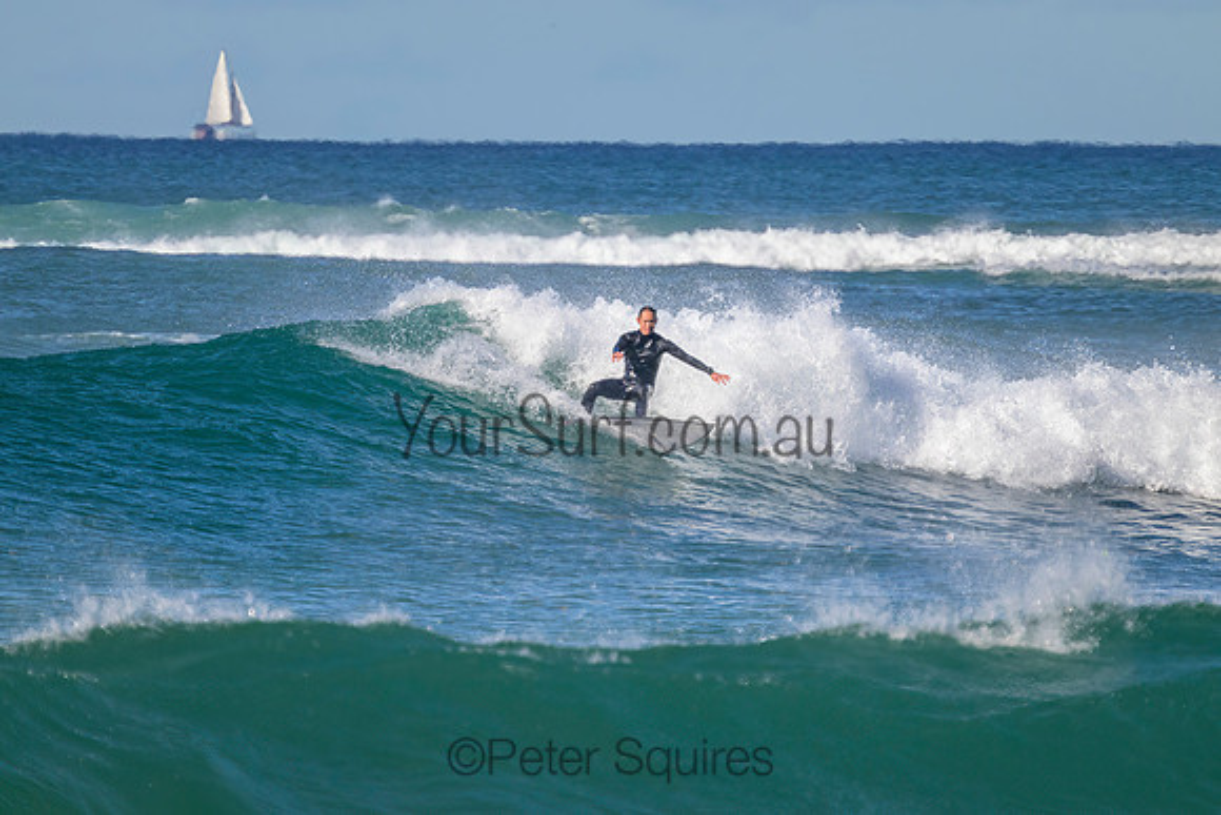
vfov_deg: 1.7
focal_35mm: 833
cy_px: 408
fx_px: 28268
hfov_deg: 2.5
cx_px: 610
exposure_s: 1/2000
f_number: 11
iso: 1000
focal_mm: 800
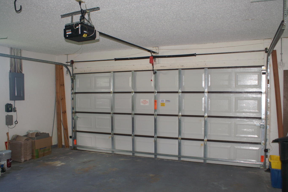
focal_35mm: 30
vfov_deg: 43.5
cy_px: 100
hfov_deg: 62.0
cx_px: 145
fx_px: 240
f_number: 3.5
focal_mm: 18
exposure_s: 1/60
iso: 400
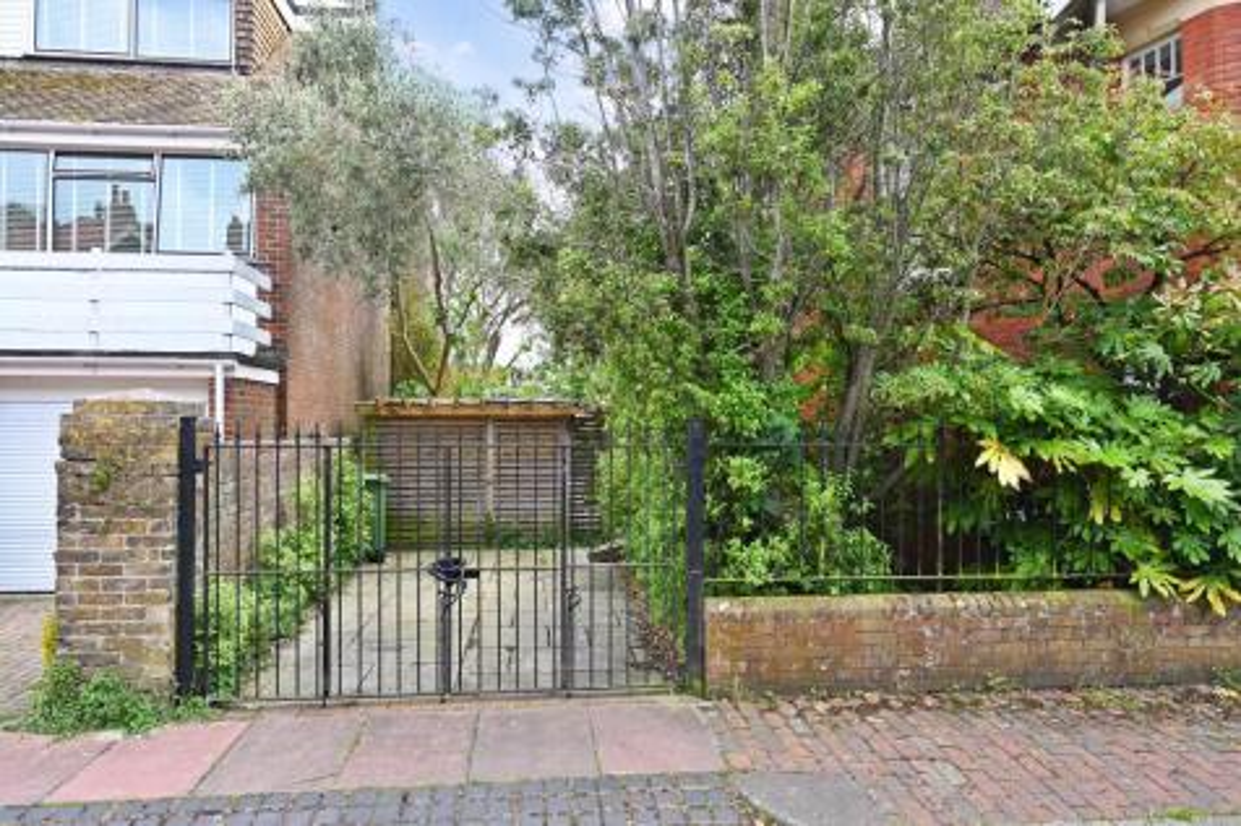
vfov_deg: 56.1
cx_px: 620
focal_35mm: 22
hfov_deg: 77.3
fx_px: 775
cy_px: 413
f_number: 8
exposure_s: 1/125
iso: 250
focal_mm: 22.5
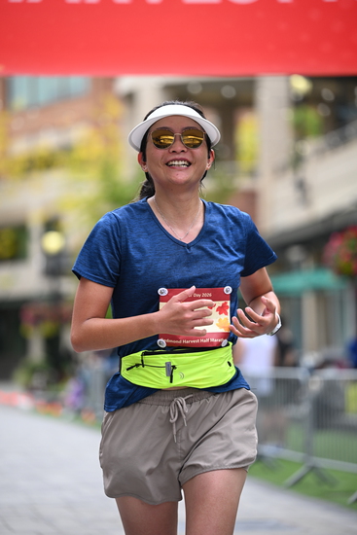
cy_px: 268
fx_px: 1932
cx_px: 178
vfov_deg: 15.8
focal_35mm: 130
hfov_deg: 10.6
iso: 640
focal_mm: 130
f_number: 2.8
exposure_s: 1/2500
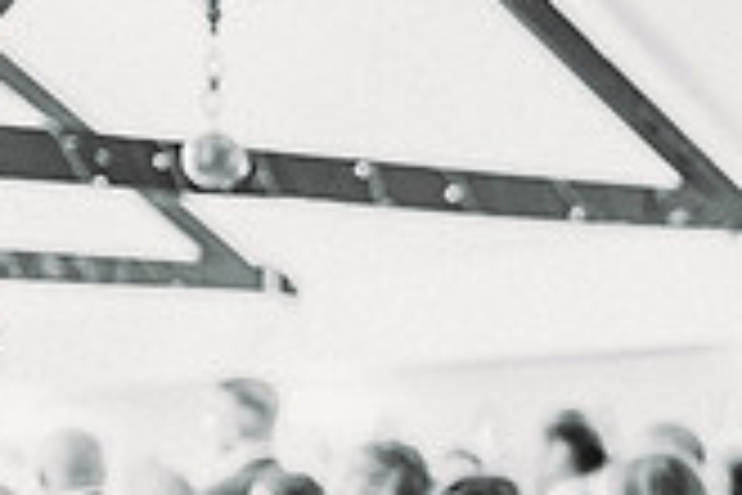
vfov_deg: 10.9
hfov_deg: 14.9
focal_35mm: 123
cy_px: 650
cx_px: 1241
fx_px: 2535
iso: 320
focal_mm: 35
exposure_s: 1/160
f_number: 1.6
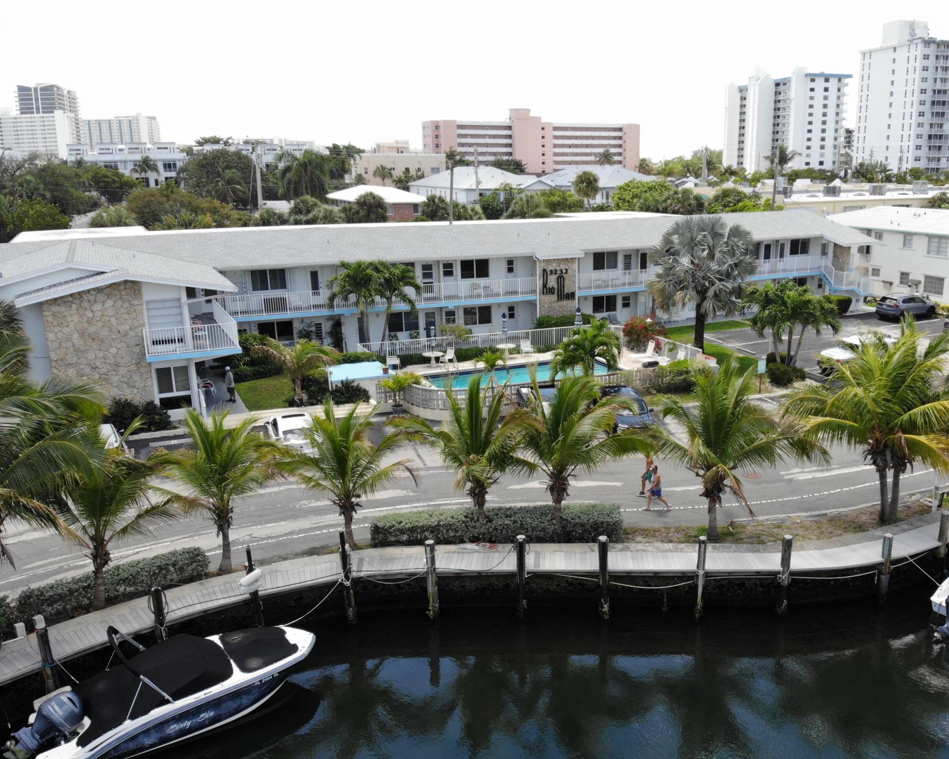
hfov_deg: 60.0
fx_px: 815
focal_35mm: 29
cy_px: 396
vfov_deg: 50.0
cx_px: 560
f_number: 2.8
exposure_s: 1/440
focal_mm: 4.5
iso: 100
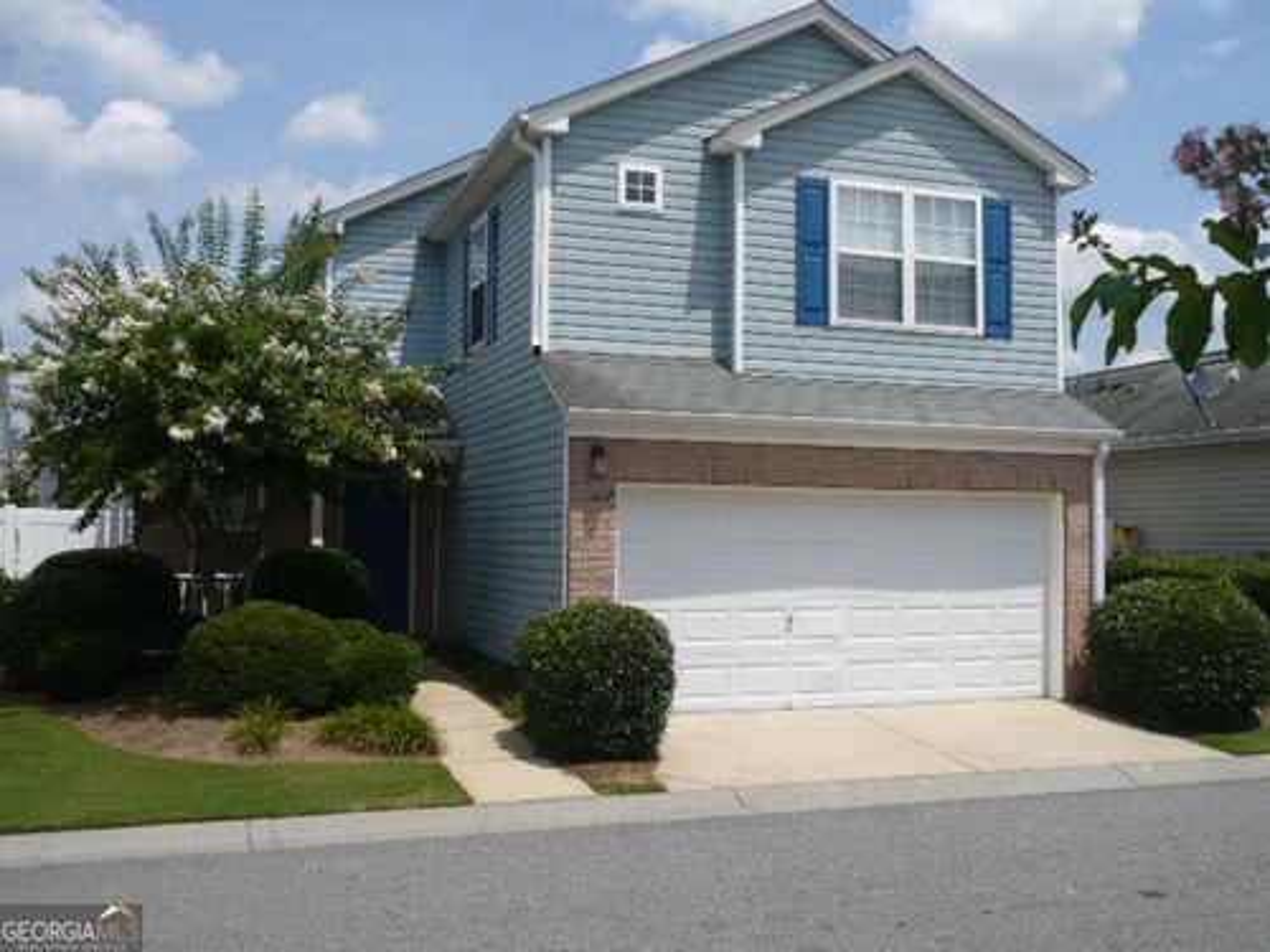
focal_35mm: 35
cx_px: 635
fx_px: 1284
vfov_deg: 40.7
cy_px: 476
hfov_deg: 52.6
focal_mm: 5.8
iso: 100
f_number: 8
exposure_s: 1/400
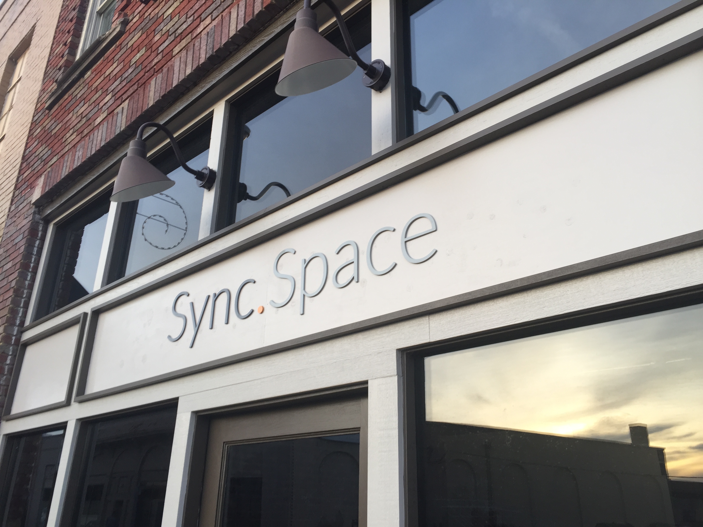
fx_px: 589
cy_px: 264
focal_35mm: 29
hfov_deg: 61.7
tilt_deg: +24.4
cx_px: 352
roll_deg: -2.3
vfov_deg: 48.2
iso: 32
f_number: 2.2
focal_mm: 4.15
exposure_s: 1/120
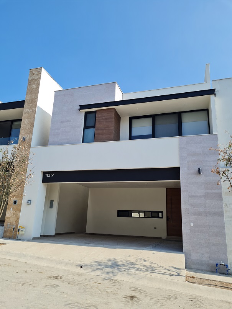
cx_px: 116
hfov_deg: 53.1
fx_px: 232
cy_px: 154
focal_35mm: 26
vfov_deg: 67.3
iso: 50
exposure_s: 1/1788
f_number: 1.8
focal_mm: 5.4
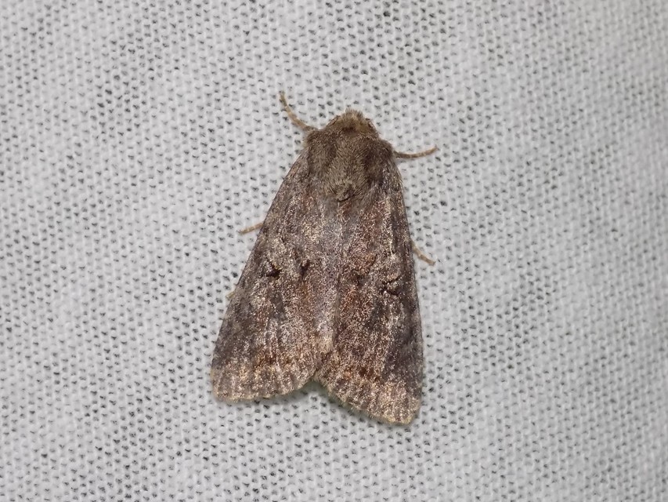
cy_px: 251
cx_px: 334
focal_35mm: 118
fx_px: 2277
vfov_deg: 12.6
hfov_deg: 16.7
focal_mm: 20.9
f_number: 4.8
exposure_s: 1/30
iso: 200
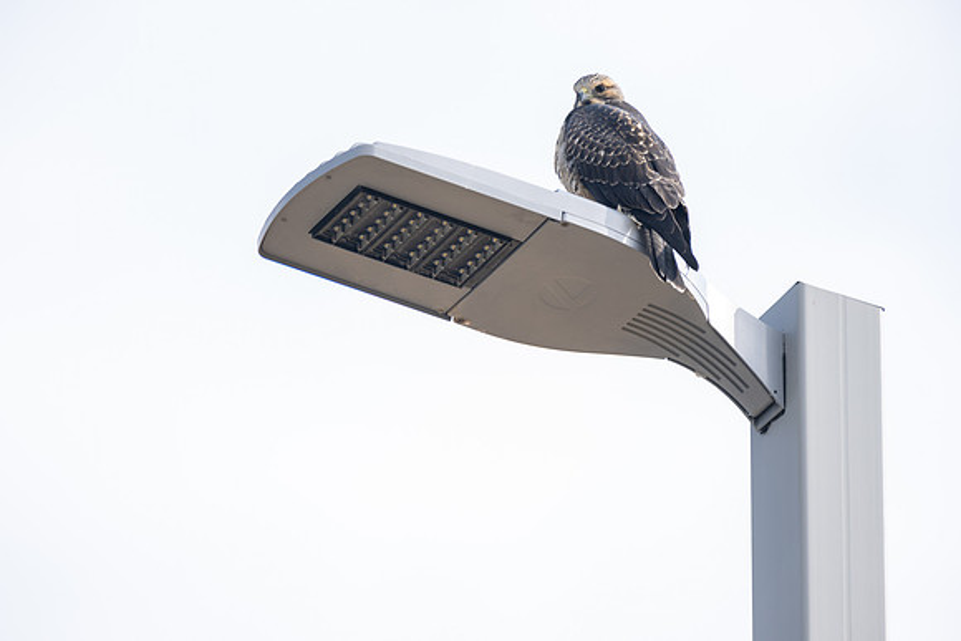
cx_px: 480
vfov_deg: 2.8
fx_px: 13350
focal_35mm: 500
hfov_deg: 4.1
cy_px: 320
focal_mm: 500
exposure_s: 1/160
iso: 100
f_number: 5.6
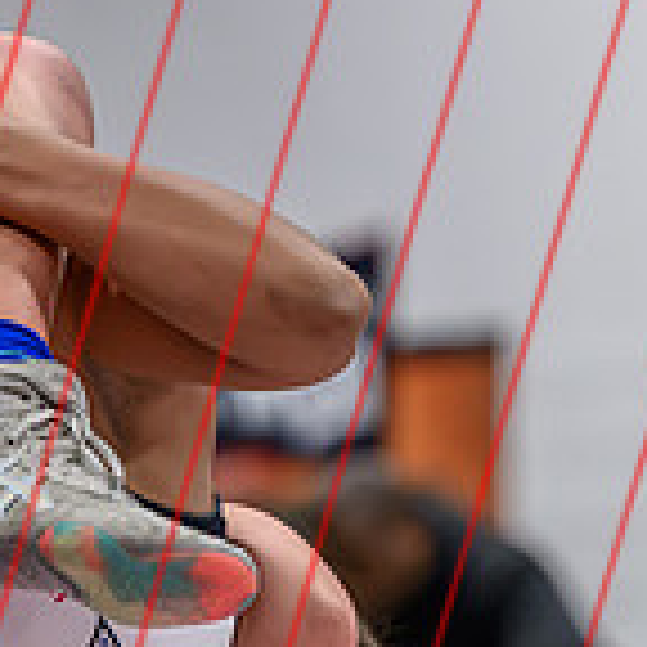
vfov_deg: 3.1
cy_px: 1016
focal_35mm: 557
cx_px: -75
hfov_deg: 3.1
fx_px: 11778
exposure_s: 1/1000
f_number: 2.8
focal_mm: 120
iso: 3200
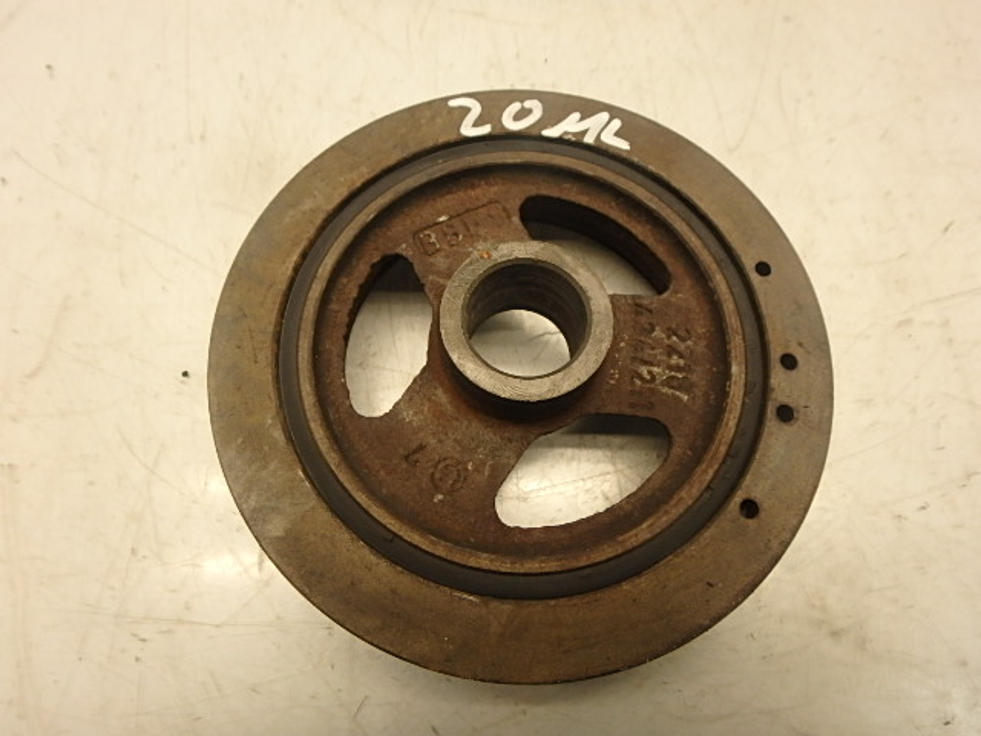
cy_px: 368
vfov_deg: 63.4
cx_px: 490
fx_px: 595
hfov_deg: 79.0
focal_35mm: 21
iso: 200
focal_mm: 3.7
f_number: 3.5
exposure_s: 1/30
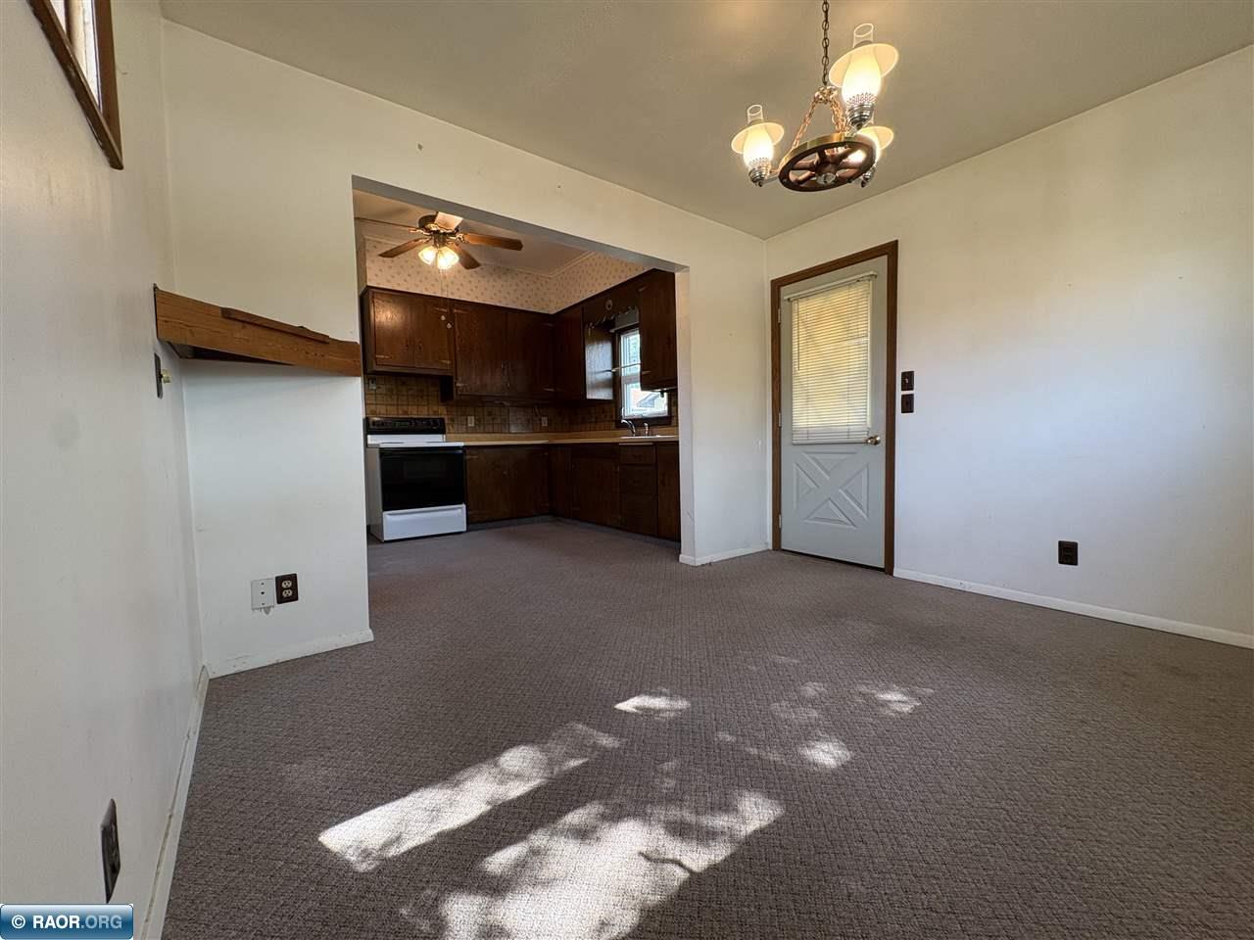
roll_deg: +1.4
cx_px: 627
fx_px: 507
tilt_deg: -2.9
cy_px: 470
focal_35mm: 14
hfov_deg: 102.1
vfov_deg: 85.7
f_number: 2.2
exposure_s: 1/120
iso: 200
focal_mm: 2.22
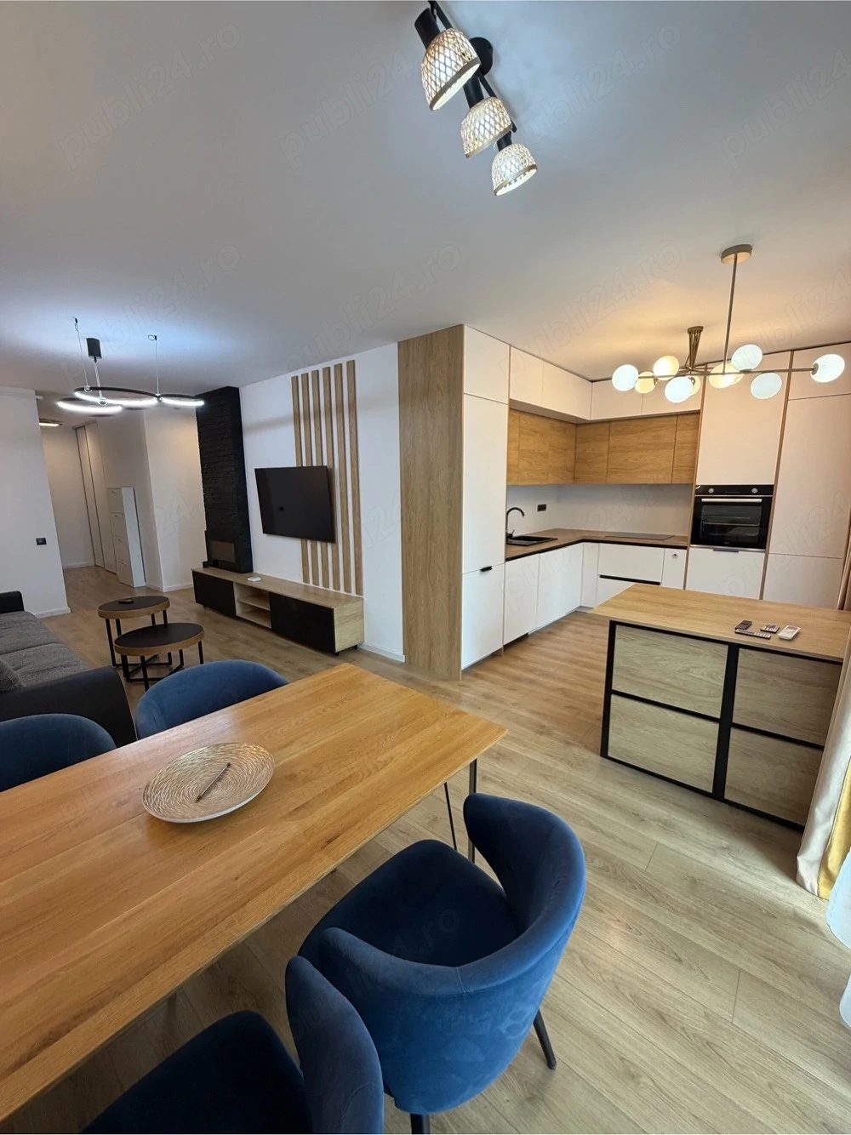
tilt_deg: -10.2
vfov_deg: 102.1
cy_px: 568
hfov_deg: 85.7
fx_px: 459
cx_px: 426
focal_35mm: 14
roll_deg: -0.2
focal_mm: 2.22
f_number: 2.2
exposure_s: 1/121
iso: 125
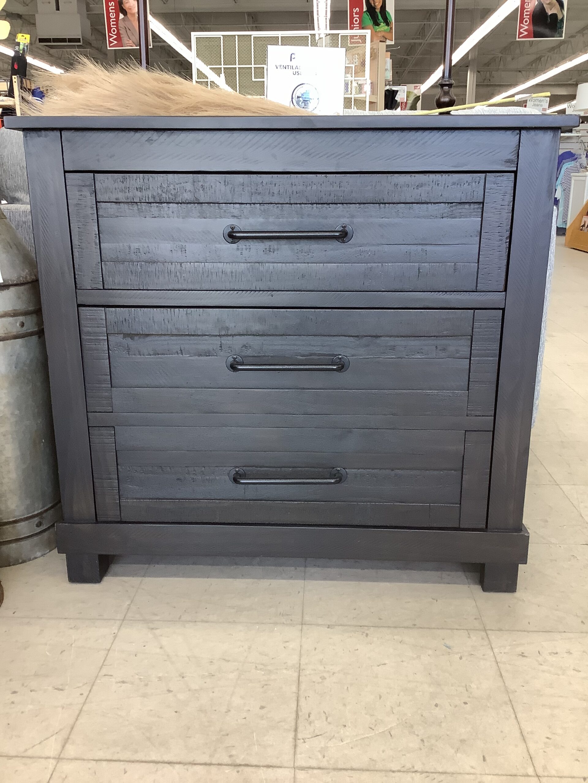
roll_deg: +0.3
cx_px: 294
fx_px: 702
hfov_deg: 45.4
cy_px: 392
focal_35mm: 31
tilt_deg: -18.0
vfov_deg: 58.4
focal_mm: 3.3
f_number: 2.4
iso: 125
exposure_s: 1/60
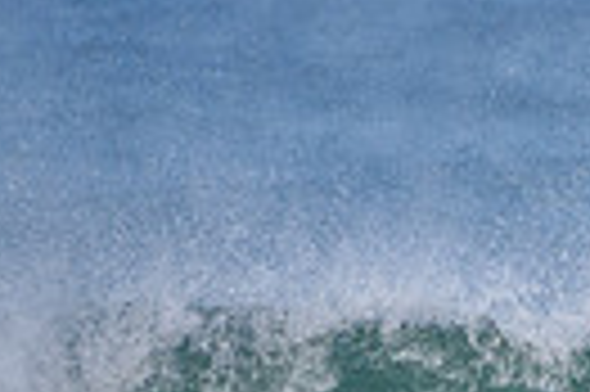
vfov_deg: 0.4
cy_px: 867
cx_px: 1090
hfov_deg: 0.6
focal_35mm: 3320
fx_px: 54343
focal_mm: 500
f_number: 5.6
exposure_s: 1/2000
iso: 500
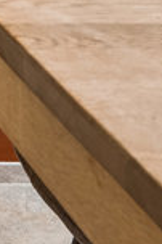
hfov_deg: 6.1
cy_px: -482
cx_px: -430
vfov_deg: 8.8
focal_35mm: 194
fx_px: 1312
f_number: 8
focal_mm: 24.5
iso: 200
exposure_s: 1/5
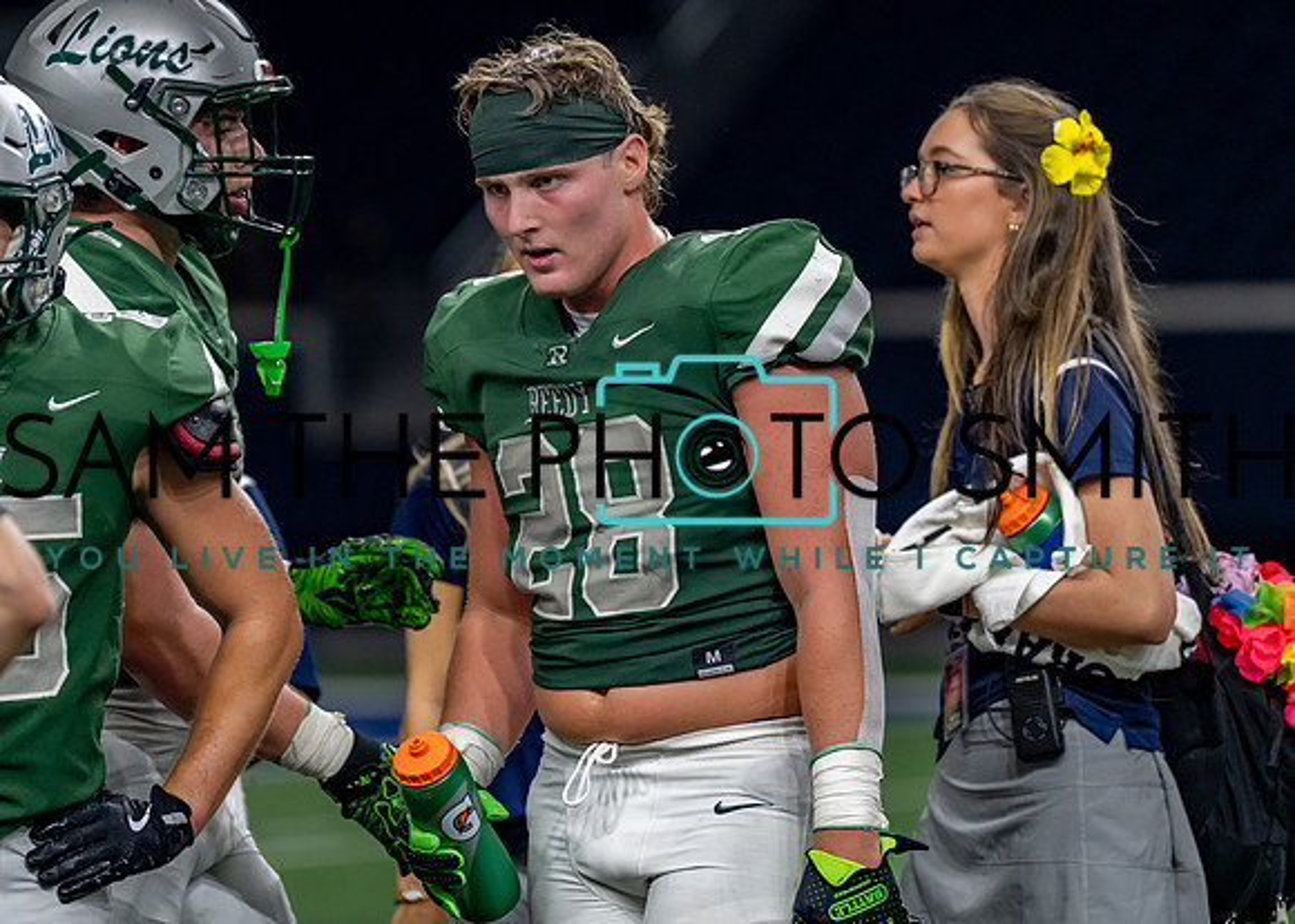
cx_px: 661
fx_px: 10581
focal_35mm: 288
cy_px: 381
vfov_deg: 5.0
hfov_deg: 7.0
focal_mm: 200
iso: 1250
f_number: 2.8
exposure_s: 1/1000
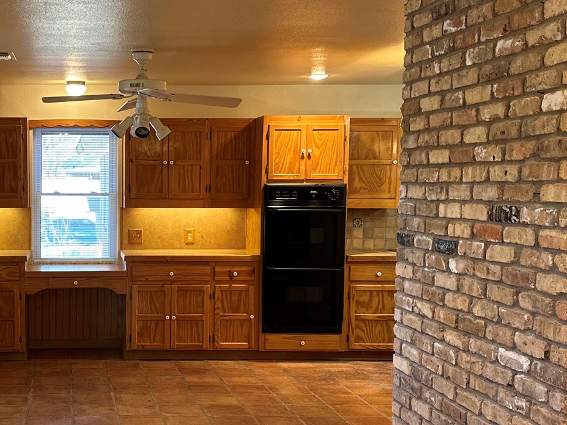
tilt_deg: -4.0
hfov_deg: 34.9
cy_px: 239
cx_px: 102
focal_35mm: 53
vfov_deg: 27.5
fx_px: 868
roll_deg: +0.2
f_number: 1.78
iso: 160
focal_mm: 6.86
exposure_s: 1/60
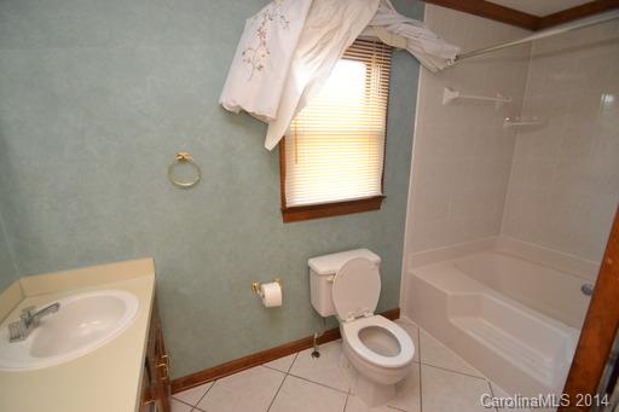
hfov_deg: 100.4
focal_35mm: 15
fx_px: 258
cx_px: 310
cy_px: 206
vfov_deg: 77.3
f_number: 3.5
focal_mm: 10
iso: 3200
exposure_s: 1/60
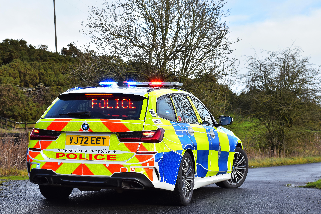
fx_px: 669
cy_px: 107
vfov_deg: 18.2
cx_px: 160
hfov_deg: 27.0
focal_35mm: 75
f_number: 8
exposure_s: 1/100
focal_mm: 50
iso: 100
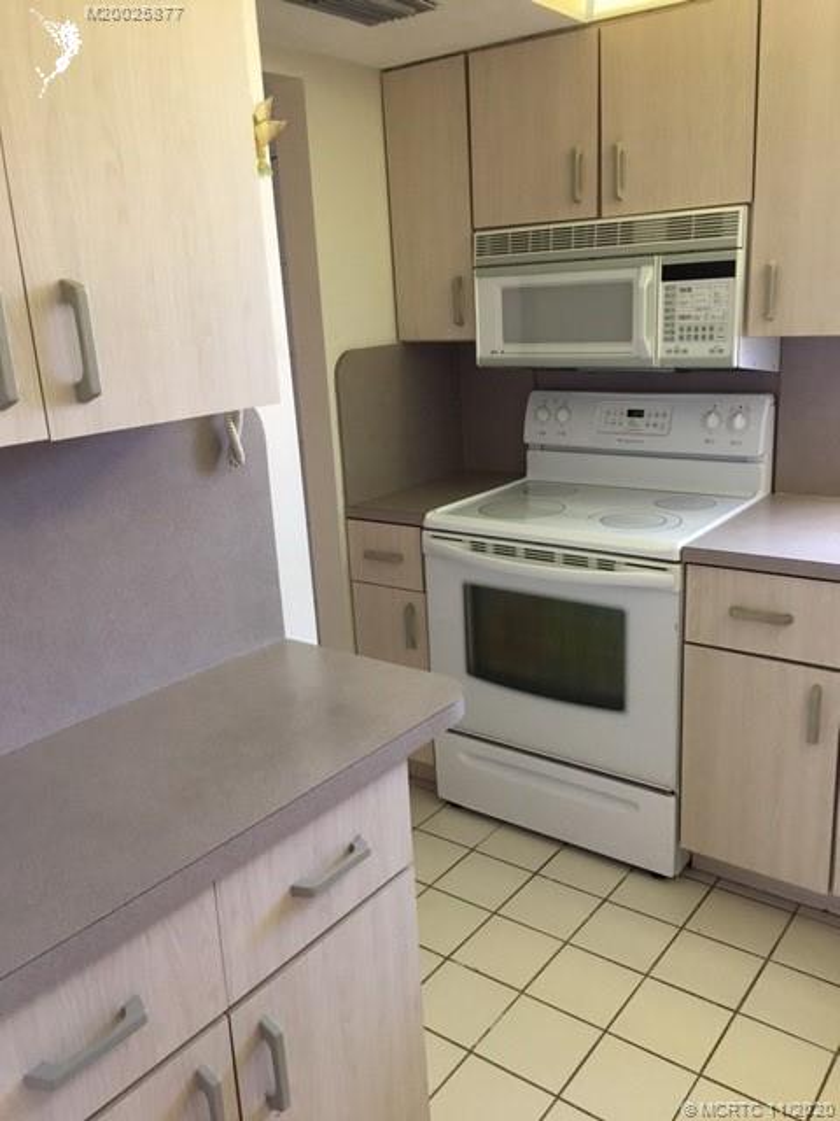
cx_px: 420
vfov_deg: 61.7
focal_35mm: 29
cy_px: 560
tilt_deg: -14.3
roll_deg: +2.7
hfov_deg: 48.2
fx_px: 938
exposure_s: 1/30
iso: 160
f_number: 2.2
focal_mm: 4.15
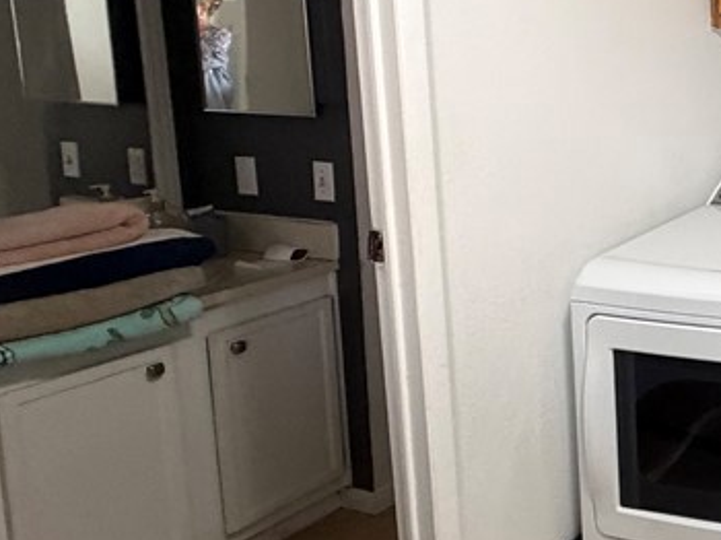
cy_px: 136
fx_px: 853
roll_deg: -0.4
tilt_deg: -8.0
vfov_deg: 34.4
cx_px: 983
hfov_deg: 32.0
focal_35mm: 41
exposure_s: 1/60
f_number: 2.2
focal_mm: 2.22
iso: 320
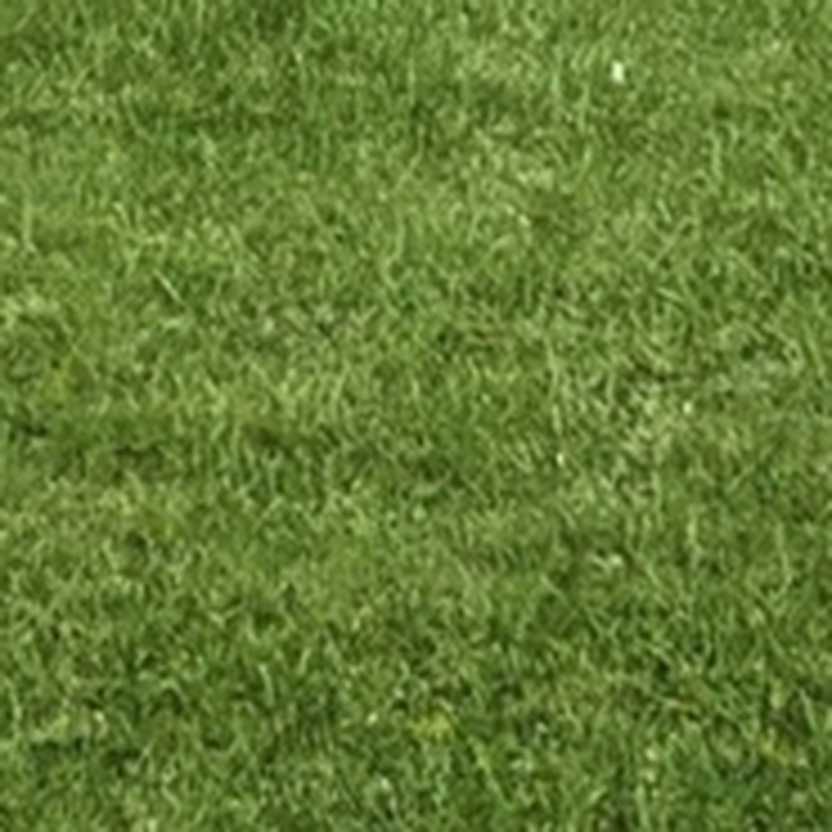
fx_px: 4840
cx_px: 382
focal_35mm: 178
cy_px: -823
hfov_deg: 9.8
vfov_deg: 9.2
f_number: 9
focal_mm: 24
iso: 200
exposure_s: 1/160
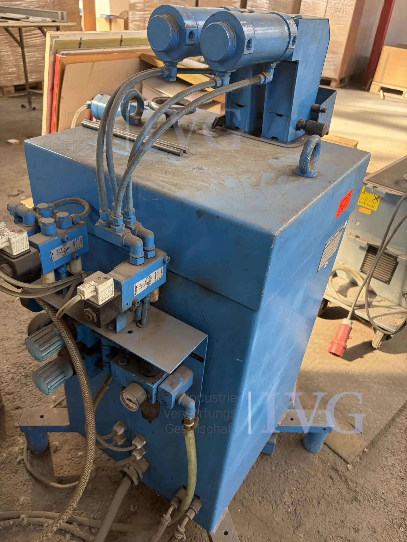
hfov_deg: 53.1
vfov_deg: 67.3
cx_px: 204
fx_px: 408
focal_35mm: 26
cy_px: 271
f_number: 1.6
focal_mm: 5.96
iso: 100
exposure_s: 1/144
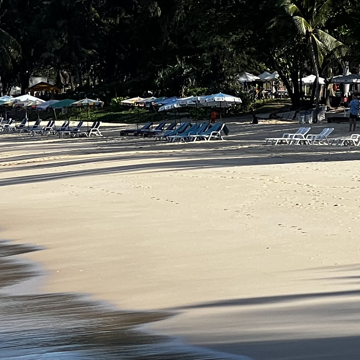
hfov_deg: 6.2
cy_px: 119
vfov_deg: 6.3
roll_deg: -0.8
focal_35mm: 280
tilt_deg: +0.2
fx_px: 3294
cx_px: -174
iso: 32
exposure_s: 1/713
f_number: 2.8
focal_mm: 9
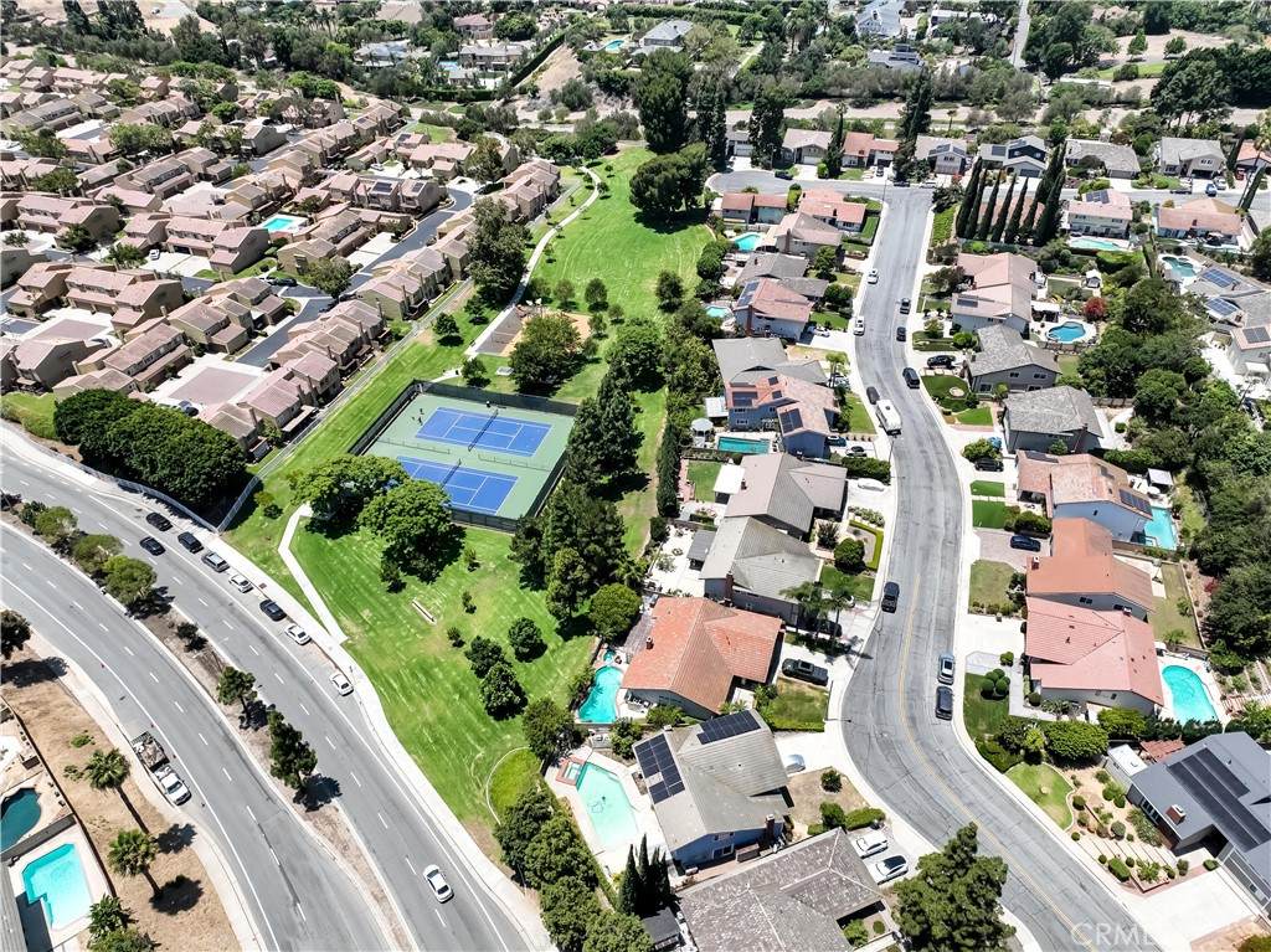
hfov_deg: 71.6
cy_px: 476
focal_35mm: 24
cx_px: 636
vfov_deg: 56.8
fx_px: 881
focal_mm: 12.29
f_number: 2.8
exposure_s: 1/1600
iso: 100
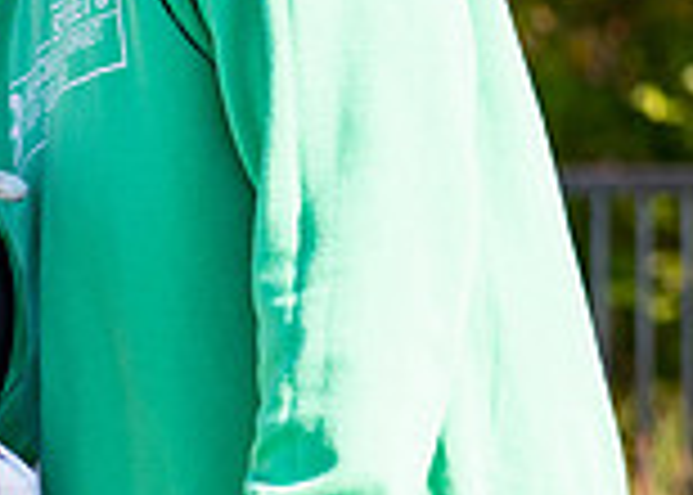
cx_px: -478
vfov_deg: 4.9
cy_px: 486
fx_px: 5727
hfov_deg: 6.8
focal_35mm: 291
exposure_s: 1/1250
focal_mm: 70
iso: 100
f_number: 2.8
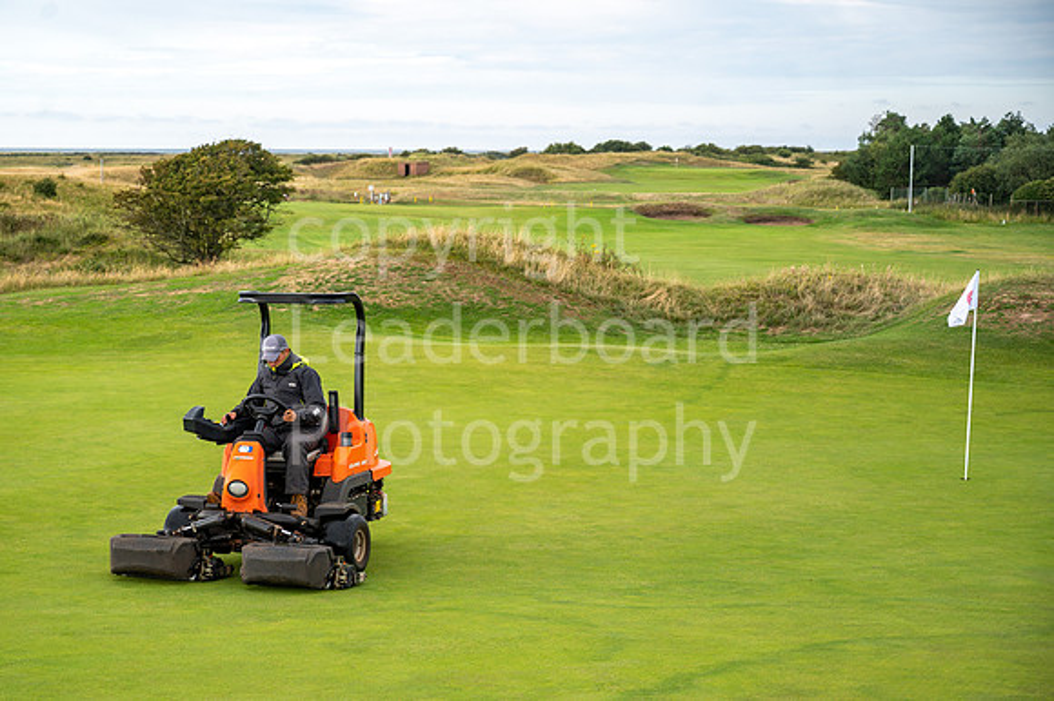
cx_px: 473
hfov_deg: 26.1
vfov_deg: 17.6
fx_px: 2269
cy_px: 384
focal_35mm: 78
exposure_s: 1/200
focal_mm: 70
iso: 100
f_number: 4.5
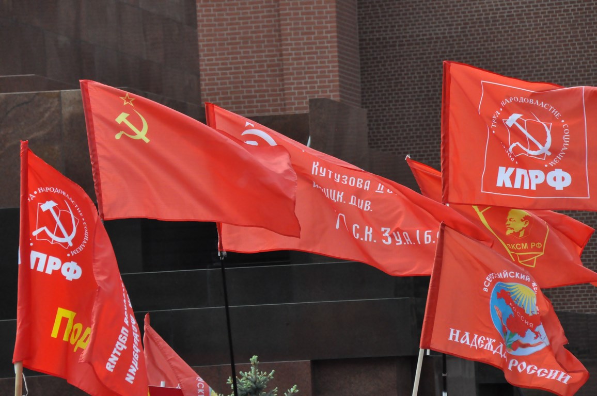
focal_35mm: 278
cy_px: 198
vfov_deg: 4.9
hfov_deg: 7.4
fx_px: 4597
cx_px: 298
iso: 2500
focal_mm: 185
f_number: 13
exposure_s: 1/2500
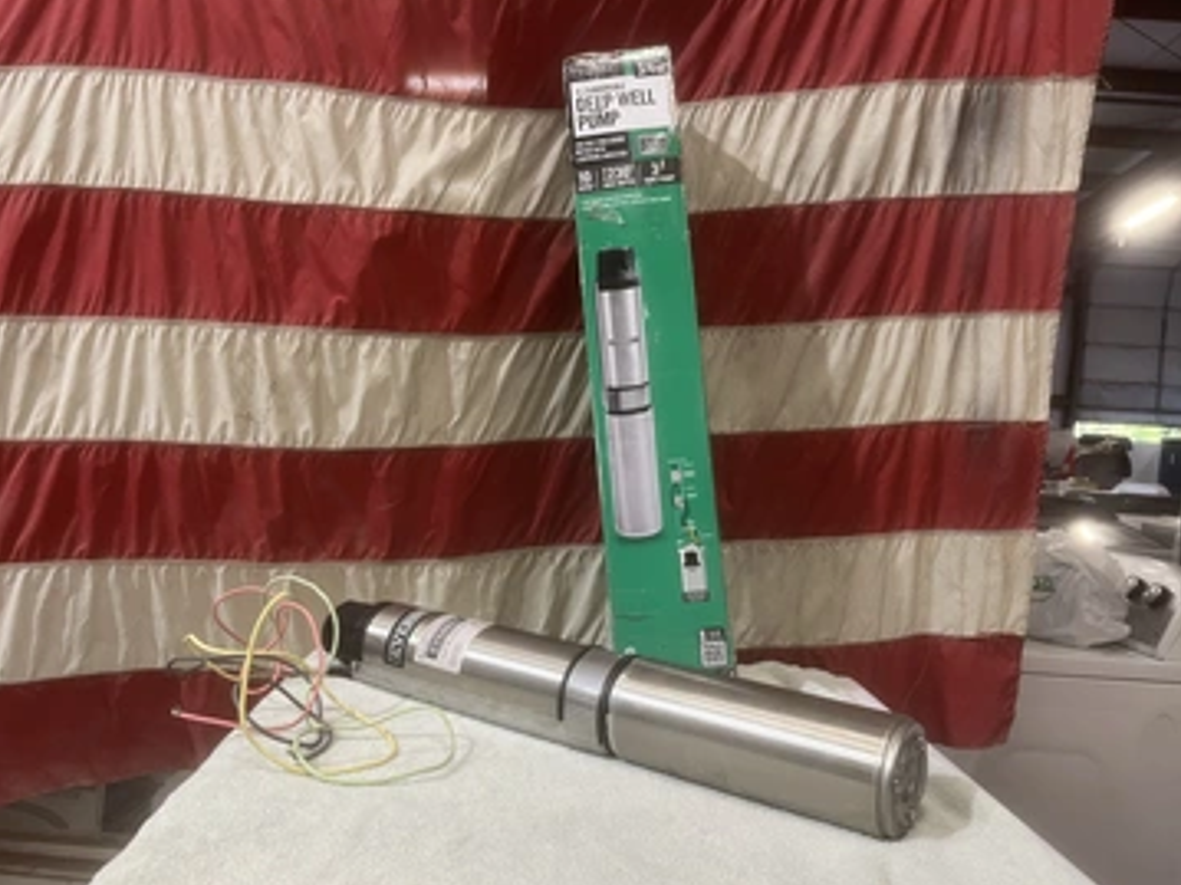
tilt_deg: -3.2
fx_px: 989
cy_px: 477
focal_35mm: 29
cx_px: 576
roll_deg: -3.1
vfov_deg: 48.2
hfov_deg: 61.7
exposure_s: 1/60
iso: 80
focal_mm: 5.1
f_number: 1.6
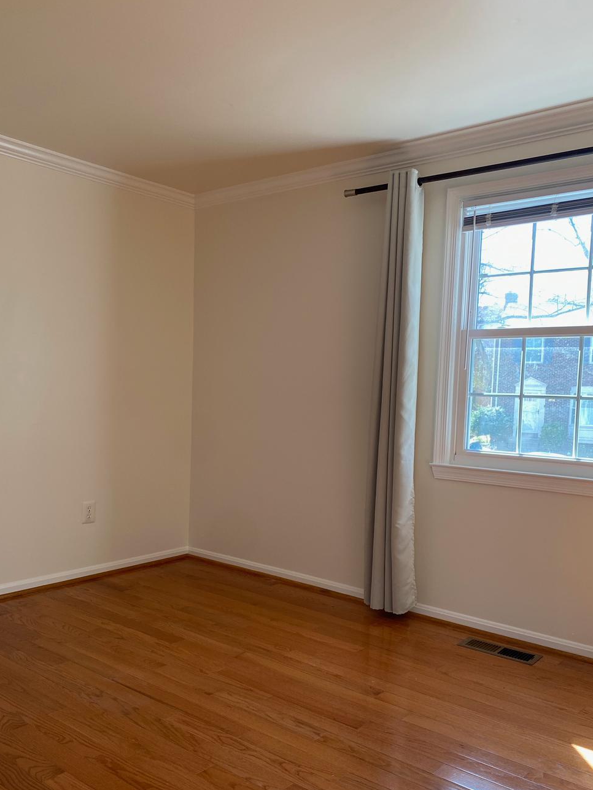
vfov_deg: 58.0
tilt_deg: -4.7
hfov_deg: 45.4
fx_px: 708
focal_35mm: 31
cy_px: 459
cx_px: 273
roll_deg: -1.9
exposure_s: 1/120
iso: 100
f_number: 1.8
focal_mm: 4.25
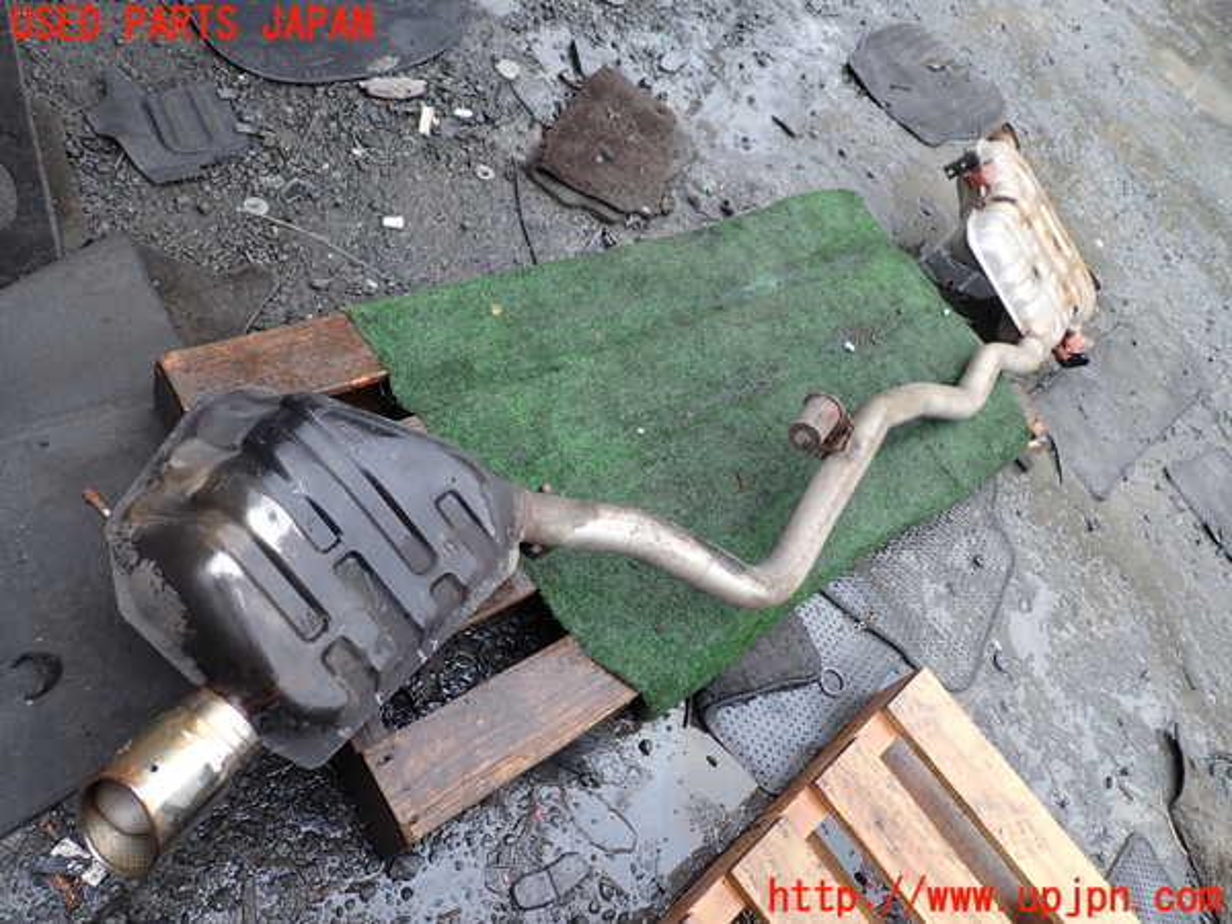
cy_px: 462
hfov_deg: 69.4
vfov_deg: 54.9
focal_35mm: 25
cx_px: 616
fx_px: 890
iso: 100
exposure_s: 1/250
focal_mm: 4.5
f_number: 2.8
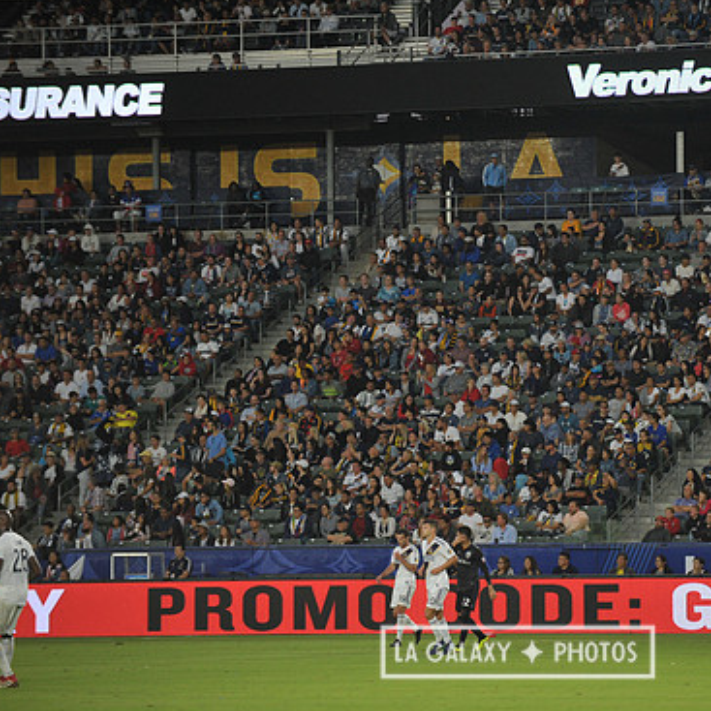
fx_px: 4833
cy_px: 360
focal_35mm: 208
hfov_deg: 8.4
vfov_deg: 8.4
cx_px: 517
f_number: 2.8
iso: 1250
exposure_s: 1/1000
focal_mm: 155
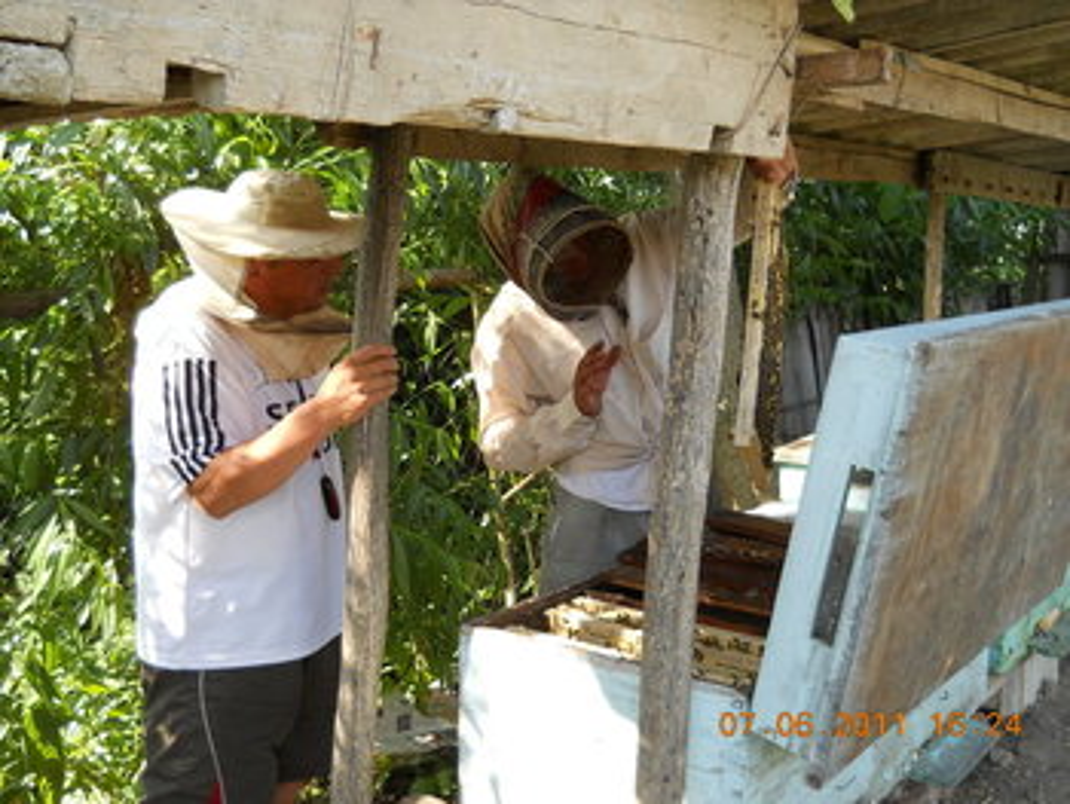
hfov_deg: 45.7
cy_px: 402
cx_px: 535
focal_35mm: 41
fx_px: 1268
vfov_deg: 35.2
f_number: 3.1
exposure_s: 1/125
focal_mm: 6.72
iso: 80
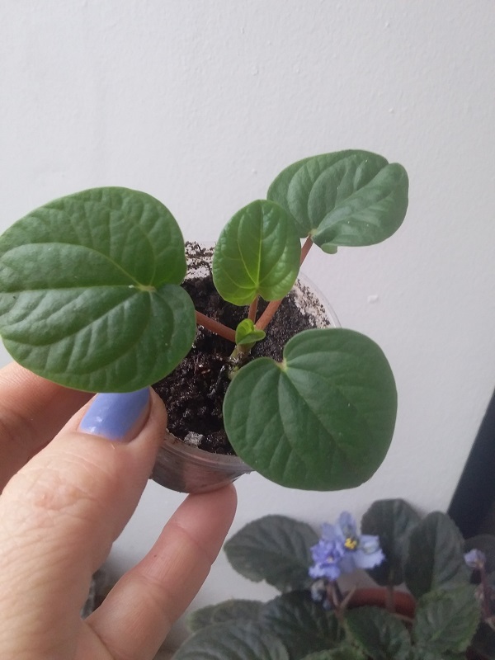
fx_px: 591
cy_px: 330
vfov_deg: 58.4
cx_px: 248
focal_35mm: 31
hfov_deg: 45.4
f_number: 2.2
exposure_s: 1/50
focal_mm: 3.3
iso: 64
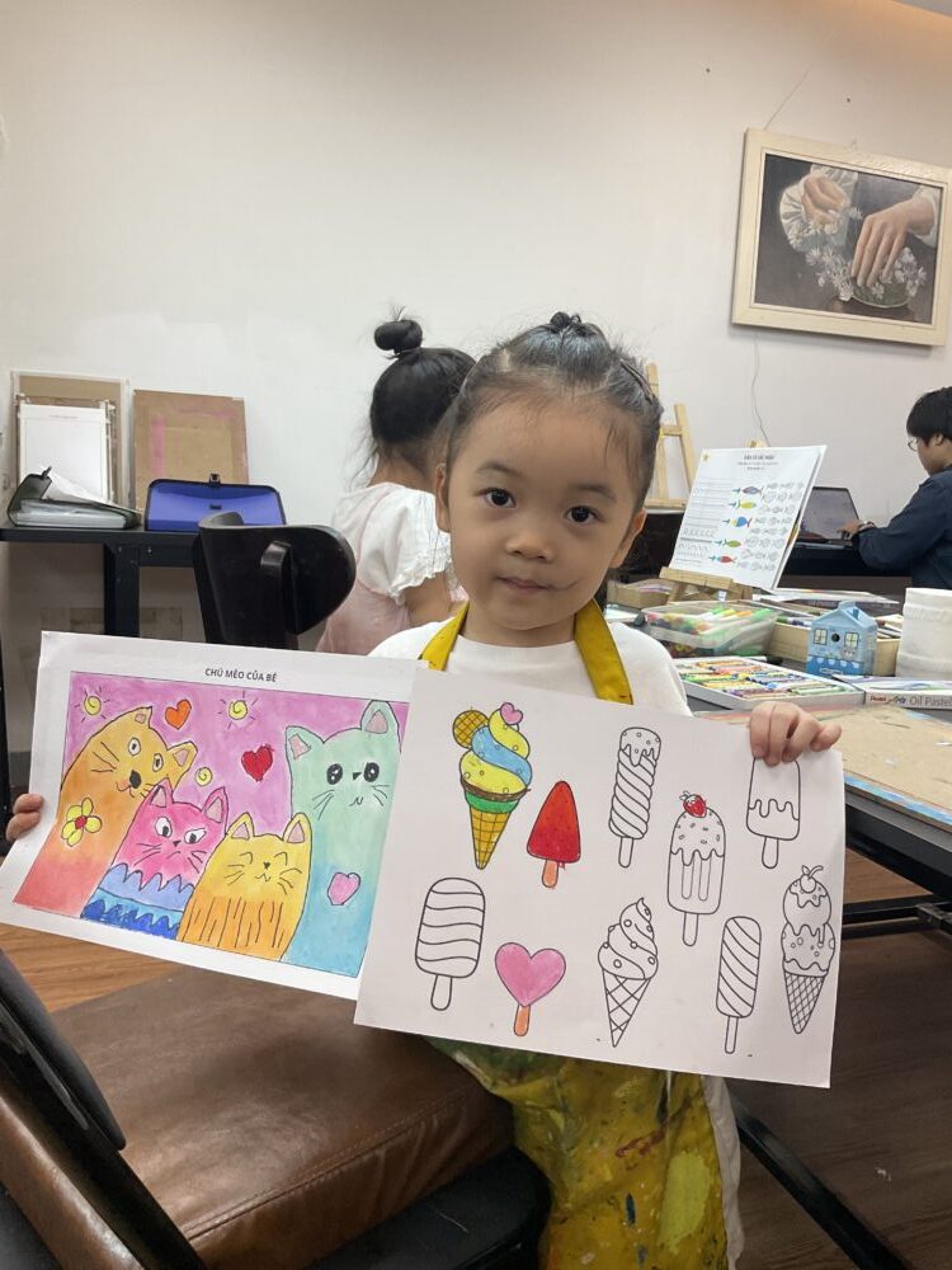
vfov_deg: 61.7
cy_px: 635
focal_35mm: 29
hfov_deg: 48.2
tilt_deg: -9.0
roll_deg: -3.1
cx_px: 476
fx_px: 1063
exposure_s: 1/122
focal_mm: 3
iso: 64
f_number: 1.8
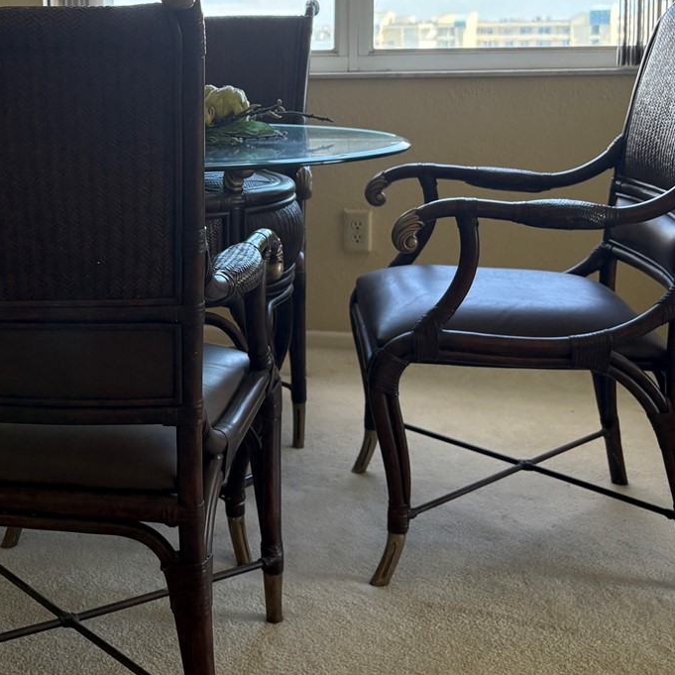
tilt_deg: -5.0
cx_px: 114
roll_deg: +1.5
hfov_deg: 30.7
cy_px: 138
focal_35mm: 54
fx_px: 1191
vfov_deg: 30.9
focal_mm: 5.96
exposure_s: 1/232
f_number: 1.6
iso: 100
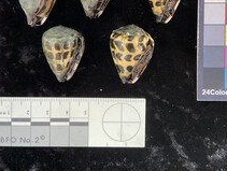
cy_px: 44
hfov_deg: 39.6
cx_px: 109
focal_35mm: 48
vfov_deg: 29.9
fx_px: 315
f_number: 1.8
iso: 80
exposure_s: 1/60
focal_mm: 3
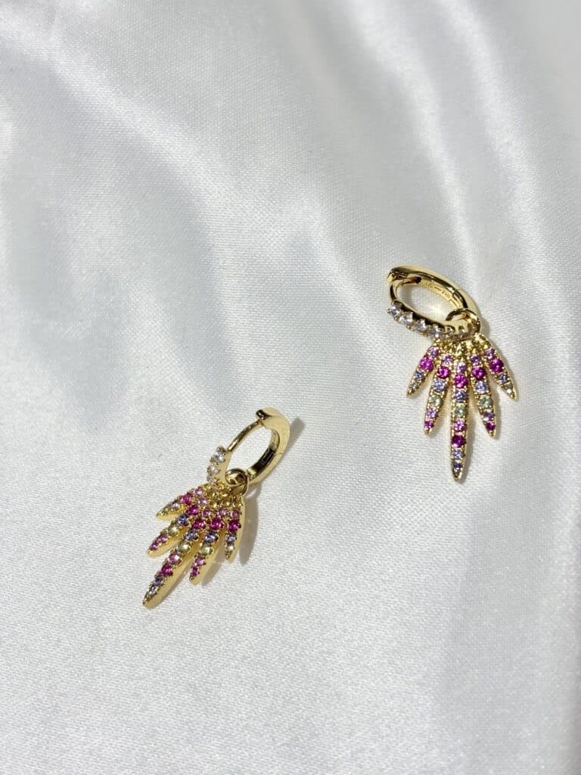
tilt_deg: -51.9
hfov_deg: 28.0
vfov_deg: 36.8
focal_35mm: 52
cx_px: 290
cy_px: 388
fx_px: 1164
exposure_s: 1/374
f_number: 1.6
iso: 32
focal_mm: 5.96
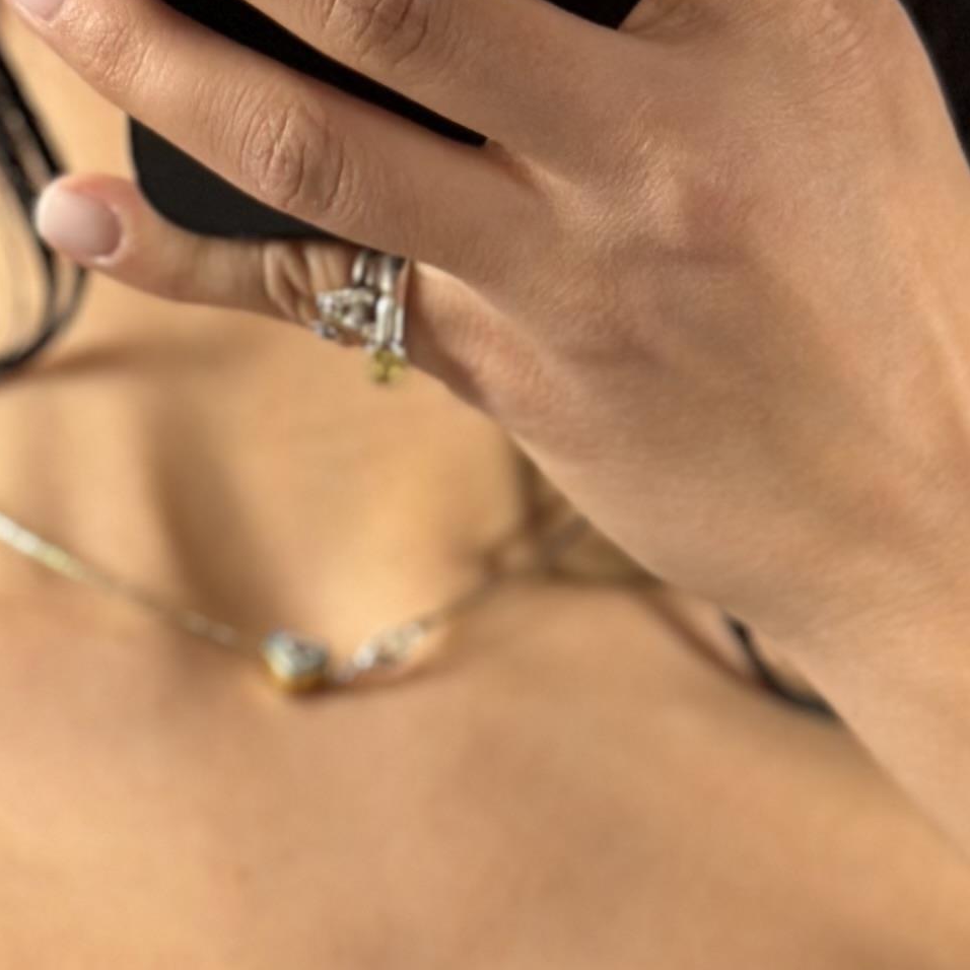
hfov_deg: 9.8
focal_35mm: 179
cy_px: 1319
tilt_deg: -32.9
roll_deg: +1.3
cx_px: 492
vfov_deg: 9.6
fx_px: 5675
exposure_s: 1/100
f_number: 1.78
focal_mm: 6.86
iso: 100
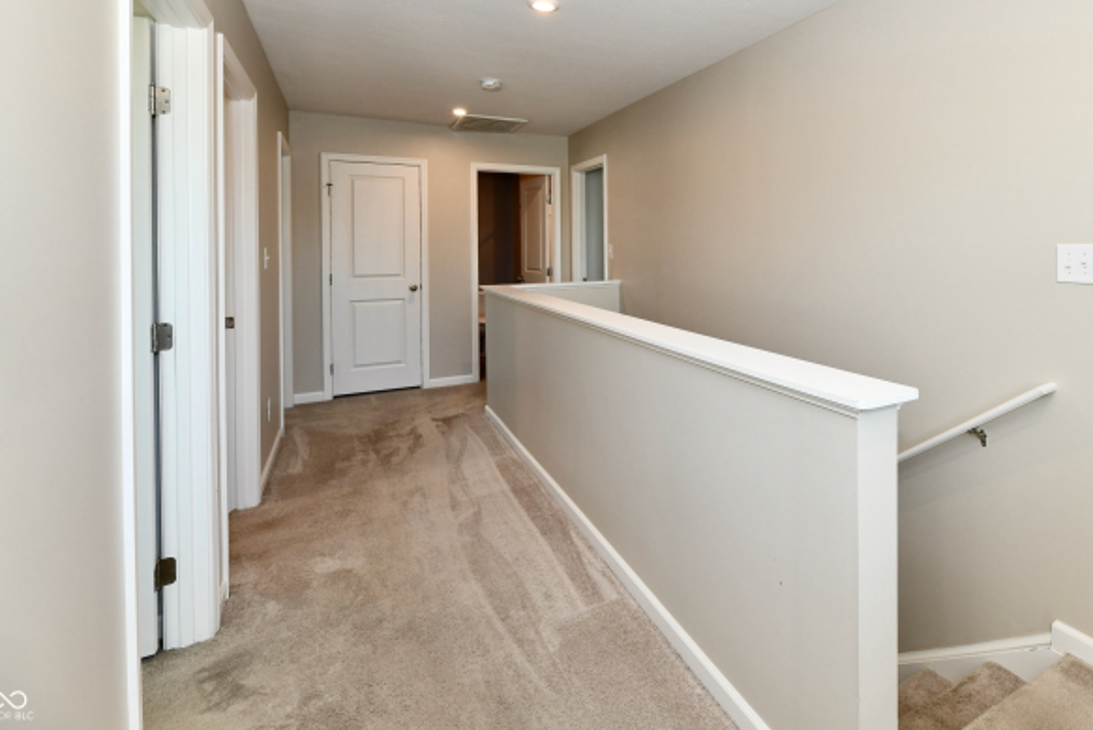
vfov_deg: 66.1
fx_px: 547
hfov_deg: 88.5
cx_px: 669
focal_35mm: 18
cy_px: 263
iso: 640
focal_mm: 14
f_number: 6.3
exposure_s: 1/60
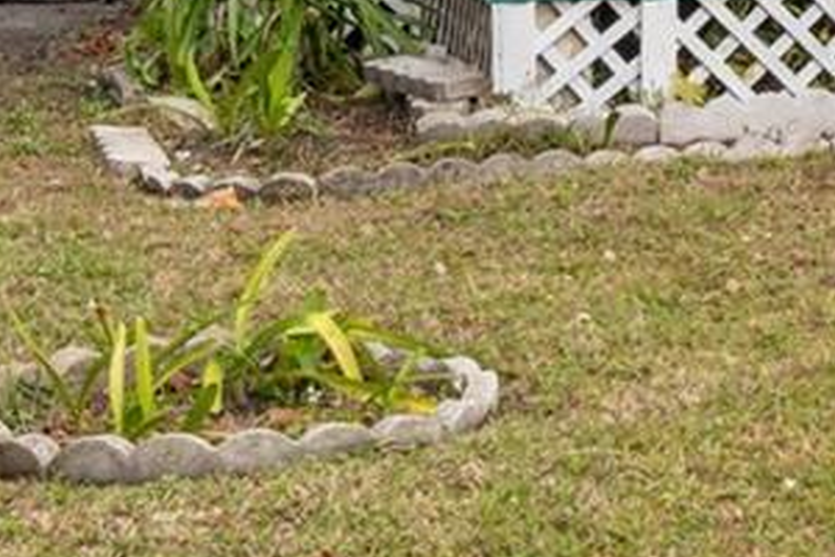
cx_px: 1506
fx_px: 3340
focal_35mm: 144
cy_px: -110
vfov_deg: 9.4
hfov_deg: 12.9
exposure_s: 1/500
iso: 250
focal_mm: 27
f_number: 9
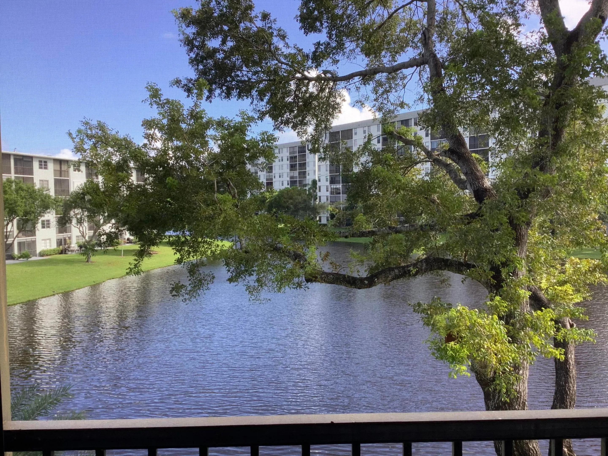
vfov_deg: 45.4
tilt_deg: -3.8
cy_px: 228
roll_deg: +0.0
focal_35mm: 31
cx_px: 304
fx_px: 544
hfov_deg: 58.4
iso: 25
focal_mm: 3.3
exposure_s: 1/188
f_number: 2.4
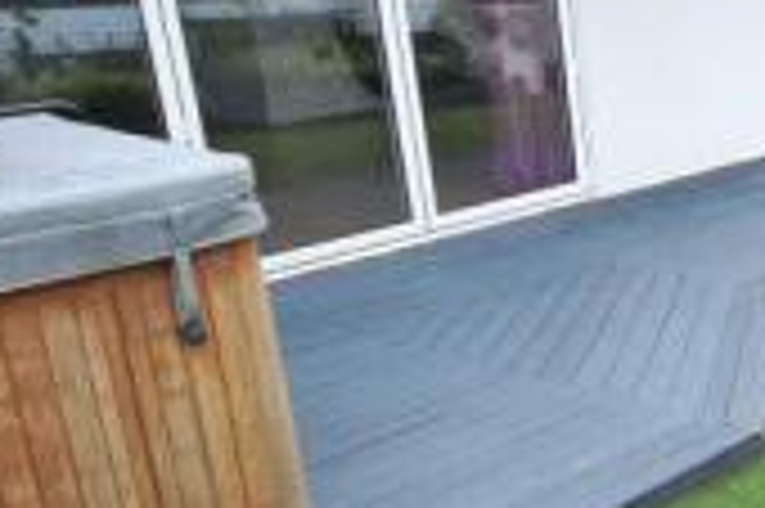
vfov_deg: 23.2
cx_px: 904
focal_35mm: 58
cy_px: 355
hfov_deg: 29.8
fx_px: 1231
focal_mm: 10
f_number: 6.3
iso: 800
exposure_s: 1/160
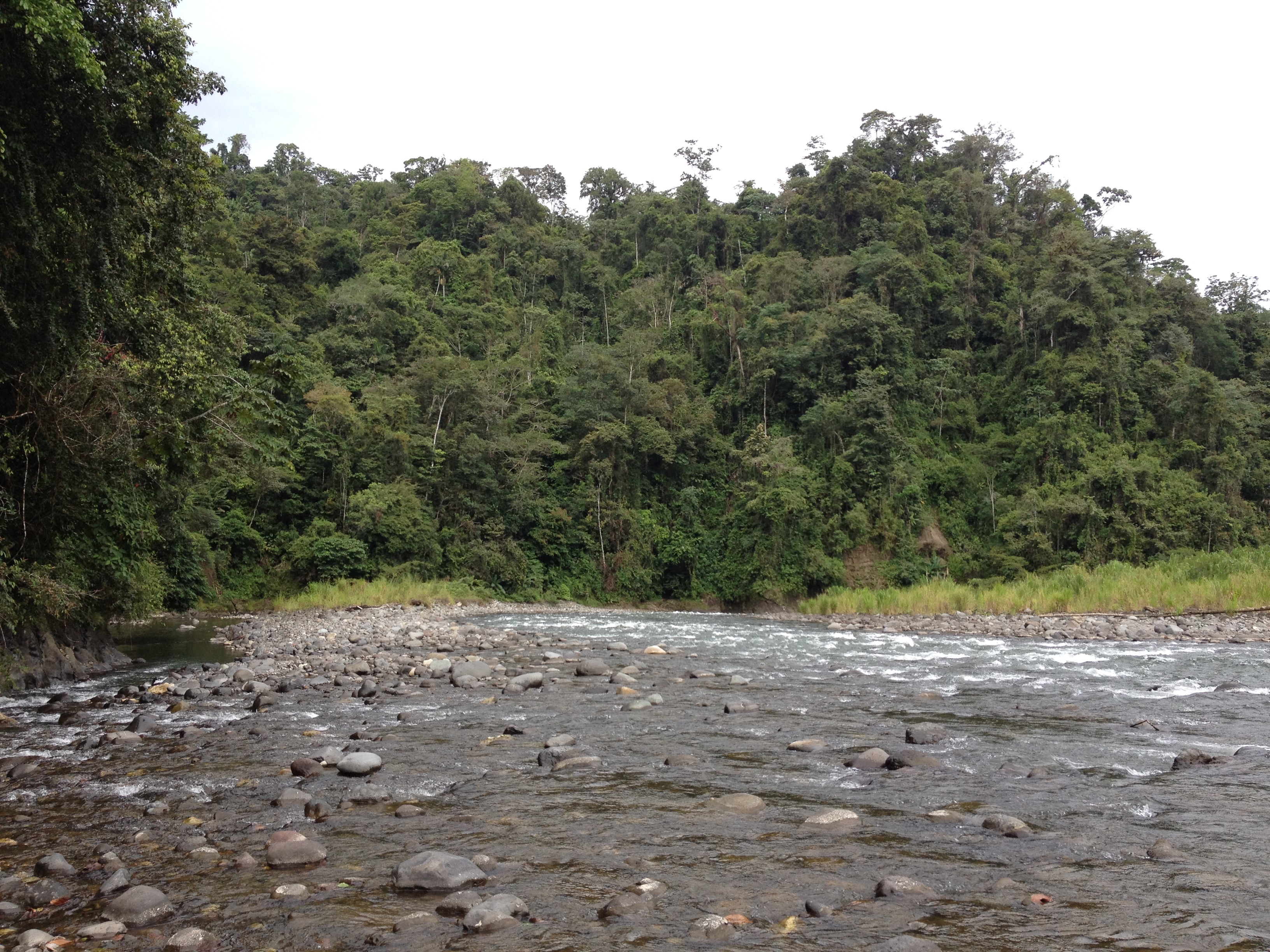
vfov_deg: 40.7
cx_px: 635
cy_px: 476
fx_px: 1284
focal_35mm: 35
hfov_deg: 52.6
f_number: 2.4
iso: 50
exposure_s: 1/673
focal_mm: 4.28
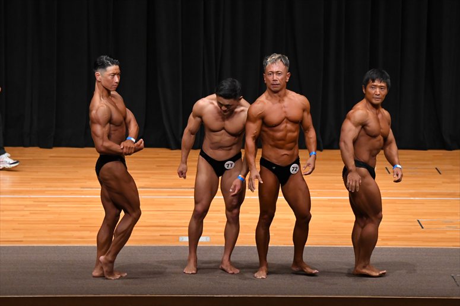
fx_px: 2580
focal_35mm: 202
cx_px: 230
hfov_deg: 10.2
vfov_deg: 6.8
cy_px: 153
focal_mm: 135
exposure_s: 1/400
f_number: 5.6
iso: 4000
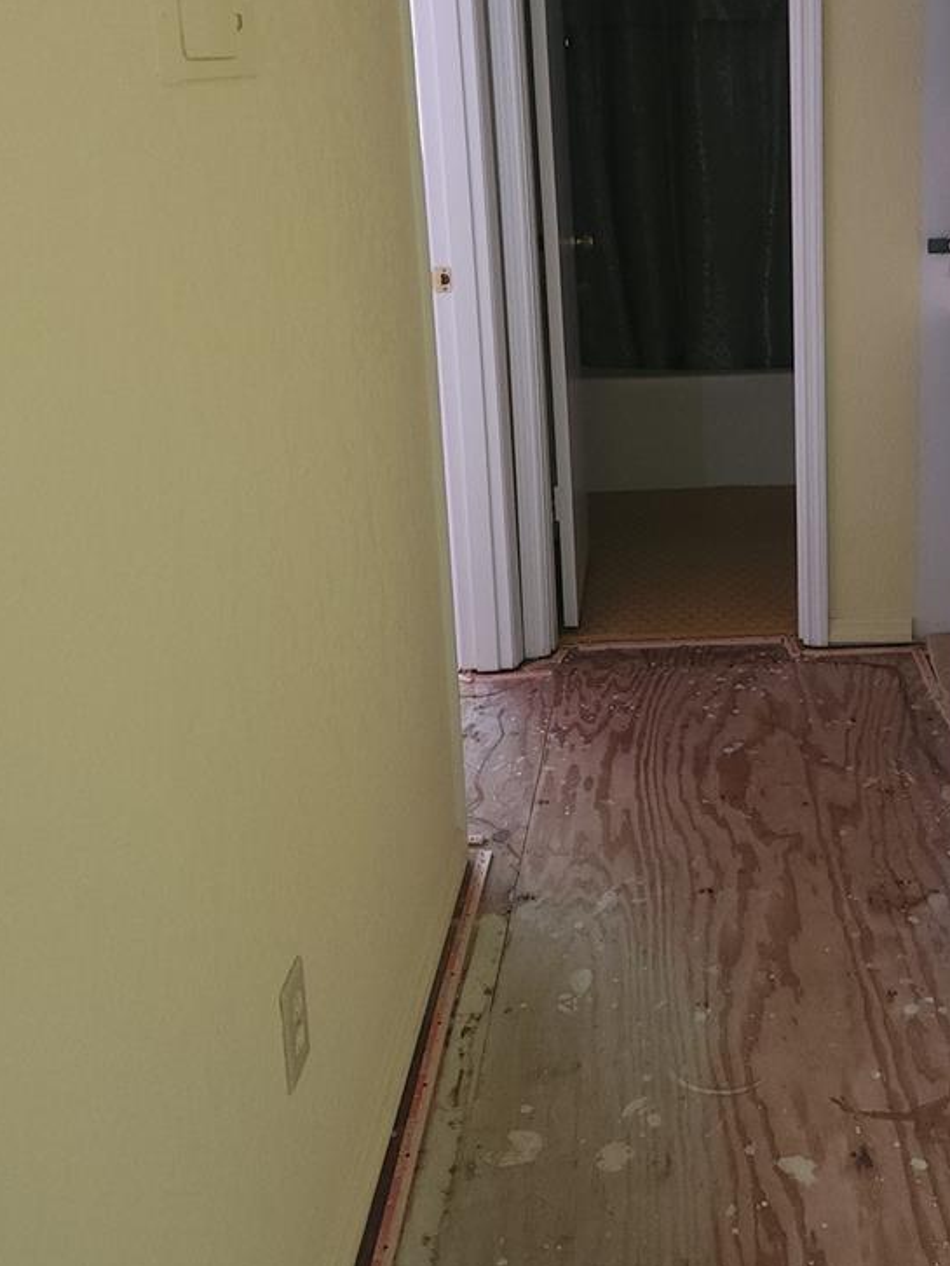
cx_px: 720
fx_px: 1390
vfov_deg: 47.7
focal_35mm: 38
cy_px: 370
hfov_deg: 36.8
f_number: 1.8
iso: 400
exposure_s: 1/60
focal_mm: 5.4
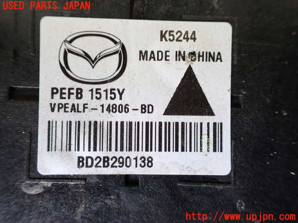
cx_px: 149
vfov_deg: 46.8
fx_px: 258
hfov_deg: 60.0
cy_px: 112
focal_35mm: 30
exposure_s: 1/125
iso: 125
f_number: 2.3
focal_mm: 5.4
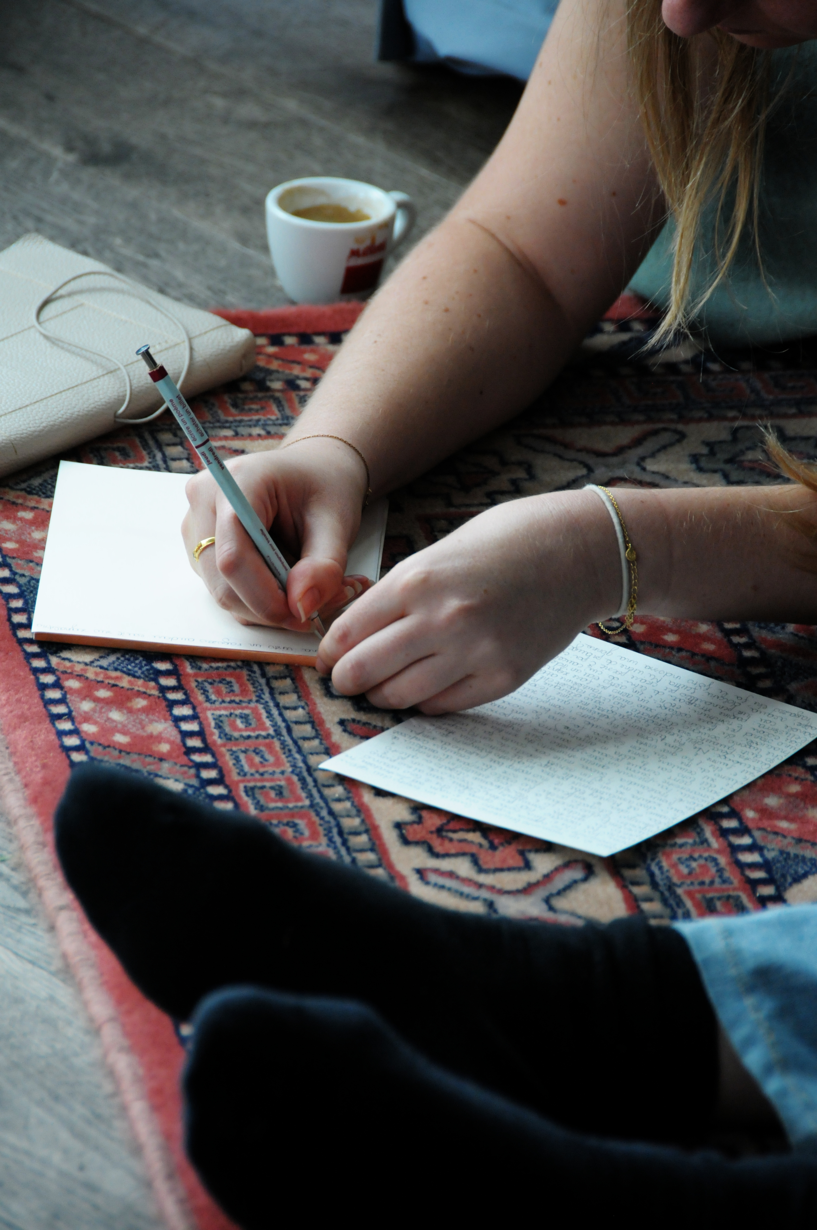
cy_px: 615
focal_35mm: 300
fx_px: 10238
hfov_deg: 4.6
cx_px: 408
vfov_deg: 6.9
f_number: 7.1
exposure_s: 1/200
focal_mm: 200
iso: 1000
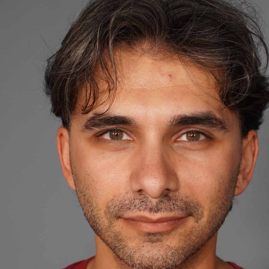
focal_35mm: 119
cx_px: 149
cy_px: 213
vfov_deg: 14.6
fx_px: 1046
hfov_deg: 14.6
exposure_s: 1/160
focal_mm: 50
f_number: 5.6
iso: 1000
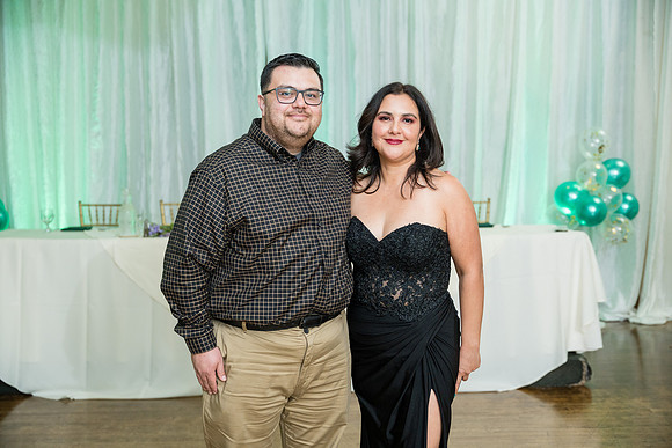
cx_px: 336
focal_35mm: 45
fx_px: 833
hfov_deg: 43.9
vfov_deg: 30.1
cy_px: 224
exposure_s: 1/250
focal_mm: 44.6
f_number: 2.8
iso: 1600
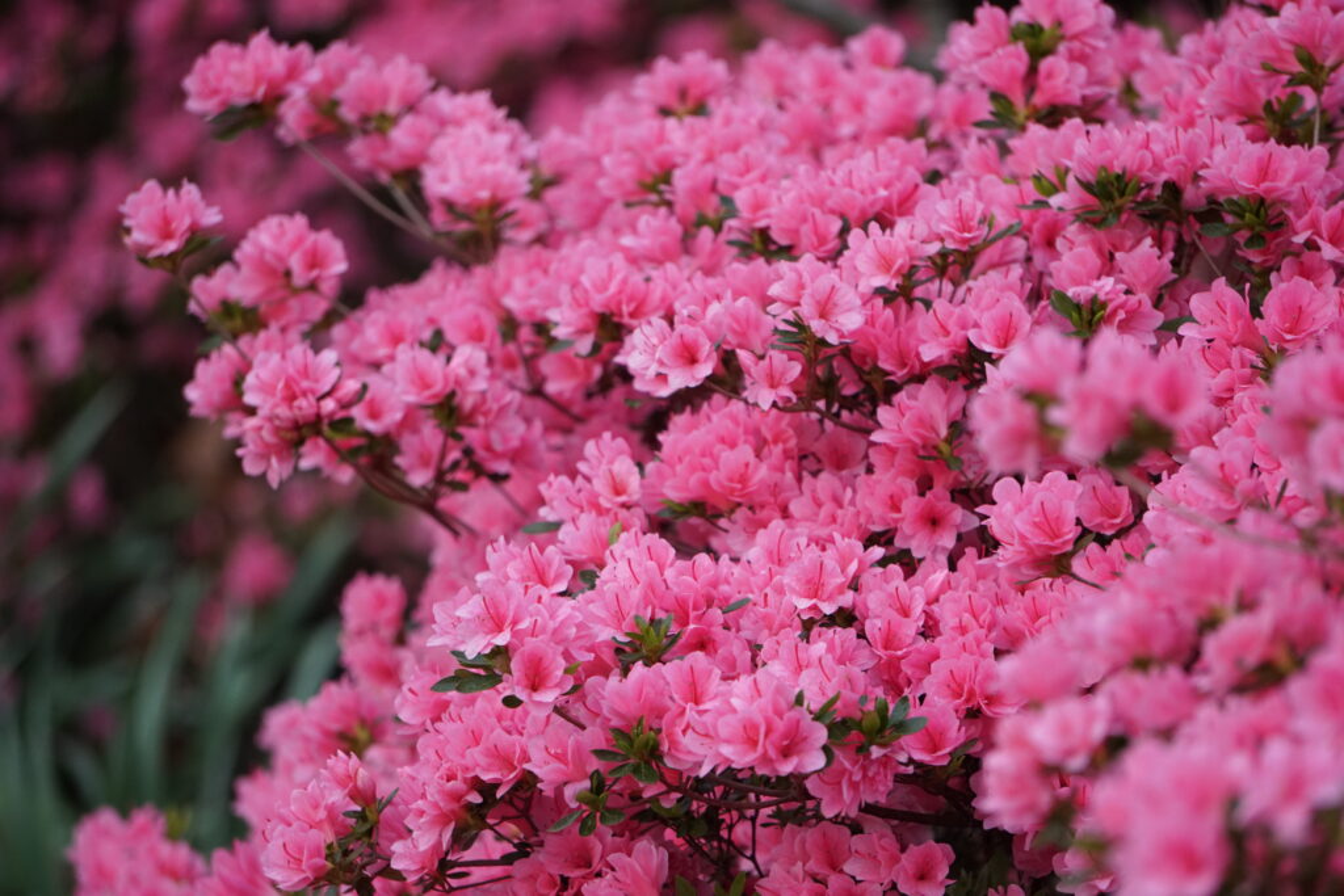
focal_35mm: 252
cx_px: 672
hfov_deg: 8.2
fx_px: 9409
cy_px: 448
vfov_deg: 5.5
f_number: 6.3
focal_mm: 168
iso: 1000
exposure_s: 1/320
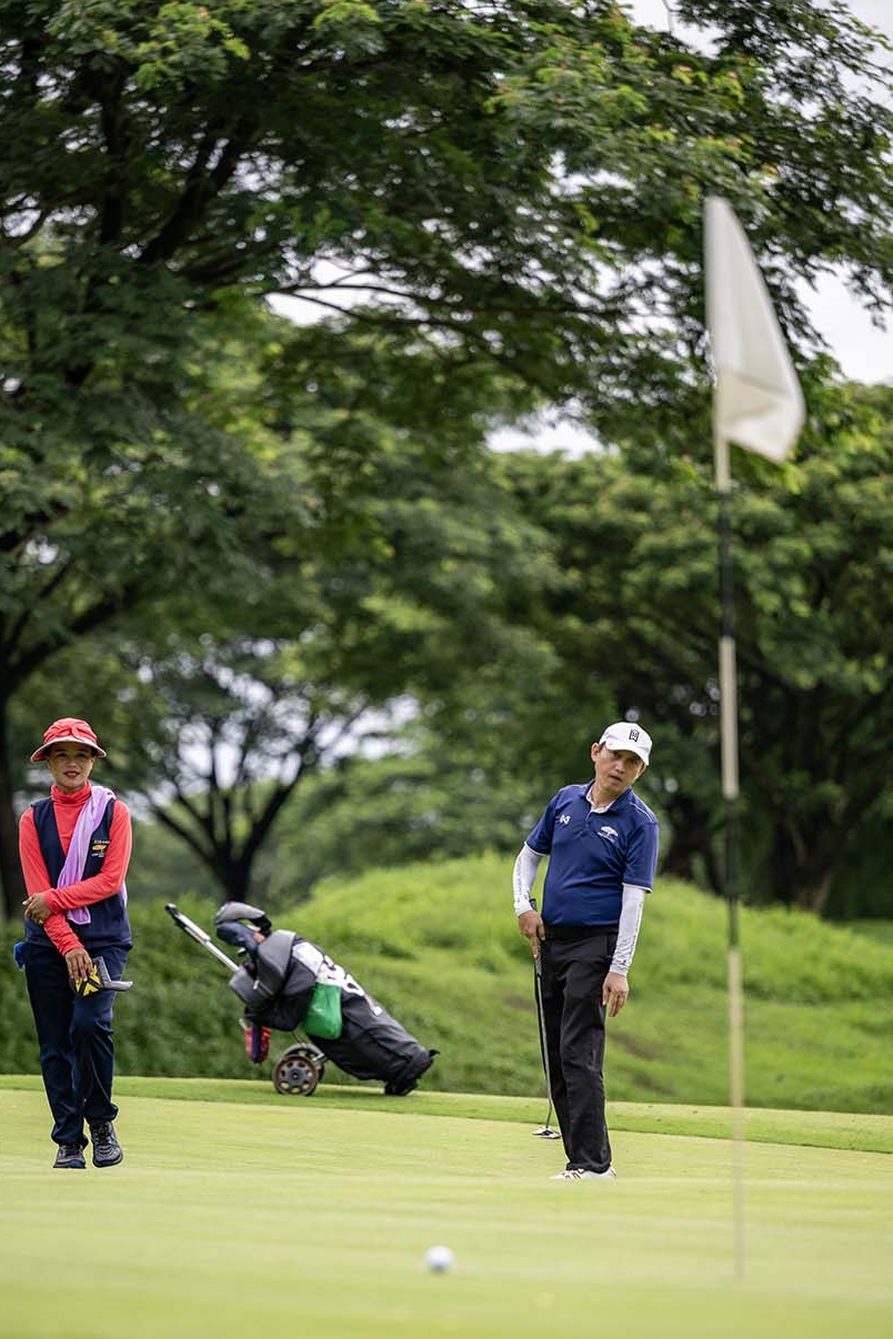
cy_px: 795
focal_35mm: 209
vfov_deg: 9.8
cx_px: 431
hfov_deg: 6.6
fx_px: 7776
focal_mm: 175
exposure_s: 1/2500
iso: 450
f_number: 2.8
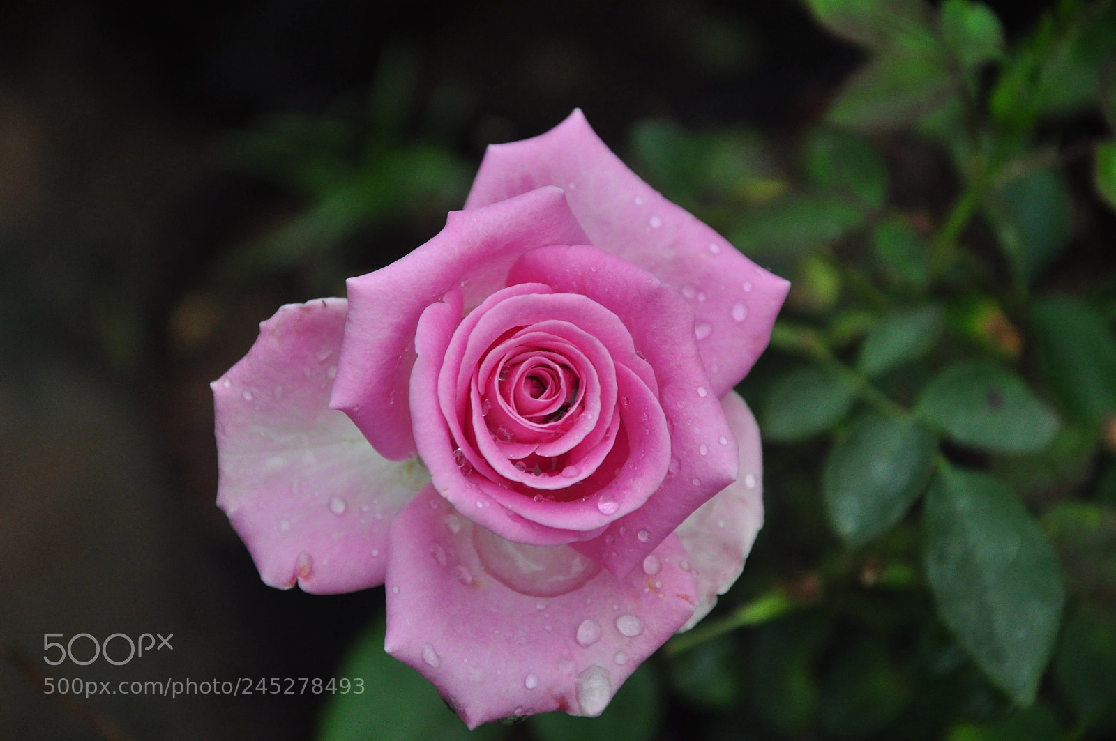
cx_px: 558
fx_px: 4877
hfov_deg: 13.1
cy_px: 370
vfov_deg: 8.7
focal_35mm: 158
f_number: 5.6
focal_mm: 105
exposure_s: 1/160
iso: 1000
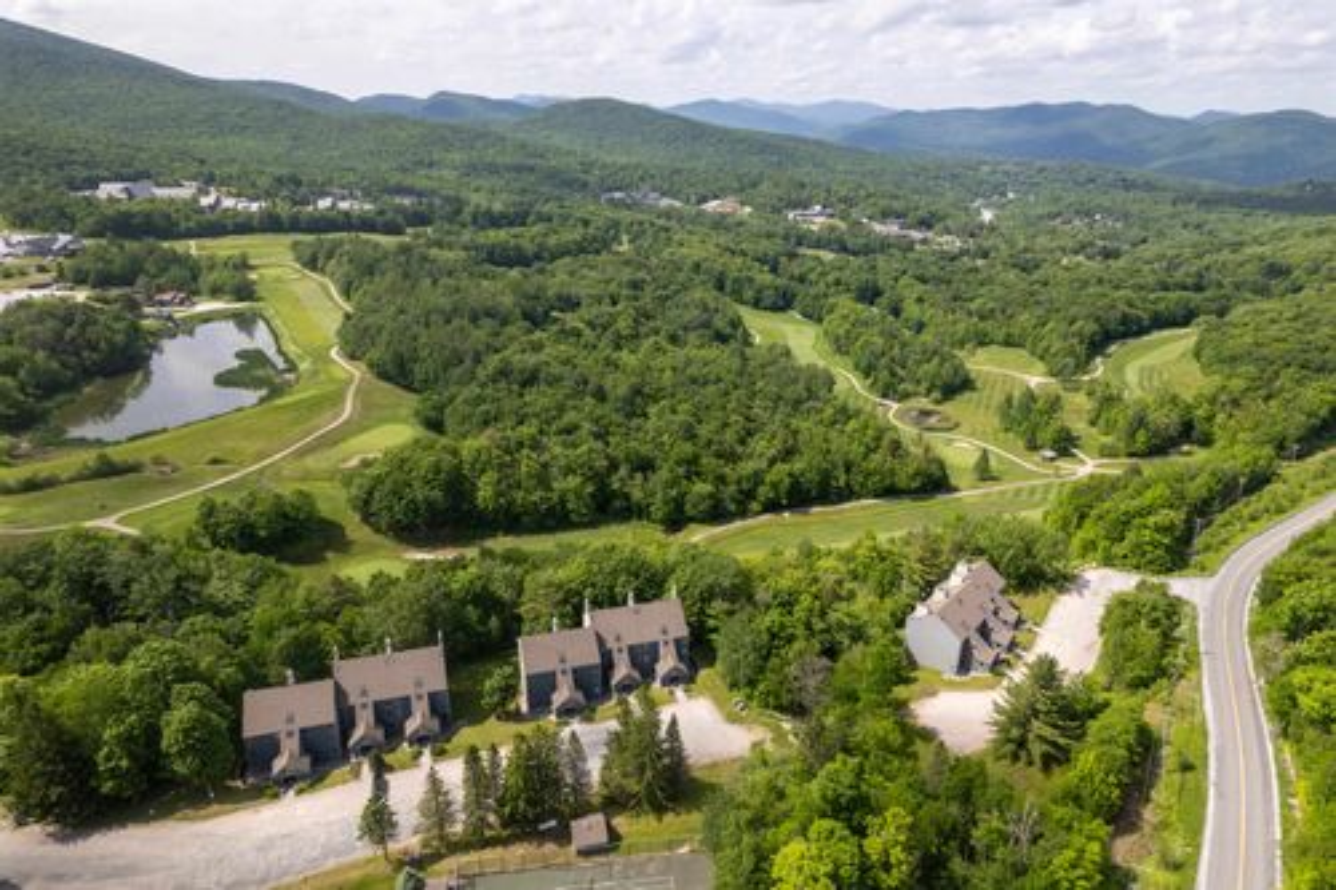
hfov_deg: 78.6
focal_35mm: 22
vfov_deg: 57.2
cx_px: 668
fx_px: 816
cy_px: 445
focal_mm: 8.38
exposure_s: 1/240
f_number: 2.8
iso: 120
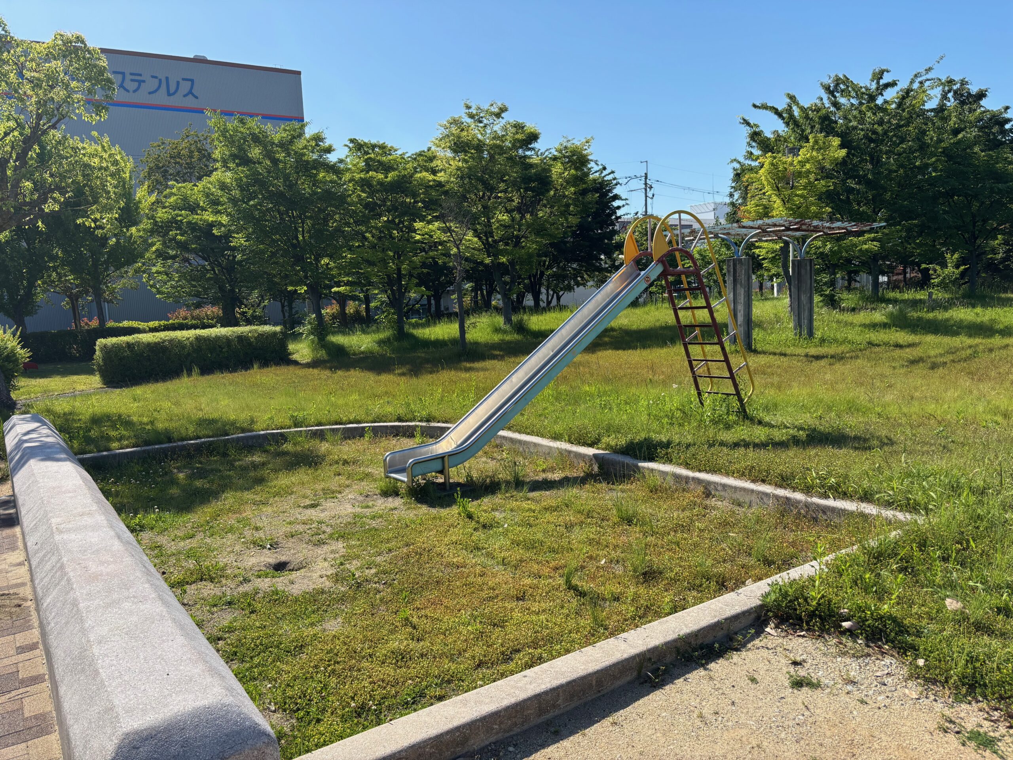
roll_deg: +3.4
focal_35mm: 26
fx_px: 761
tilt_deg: -6.5
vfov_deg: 53.1
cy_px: 380
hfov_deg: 67.3
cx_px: 506
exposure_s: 1/2451
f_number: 1.6
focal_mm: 5.96
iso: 50
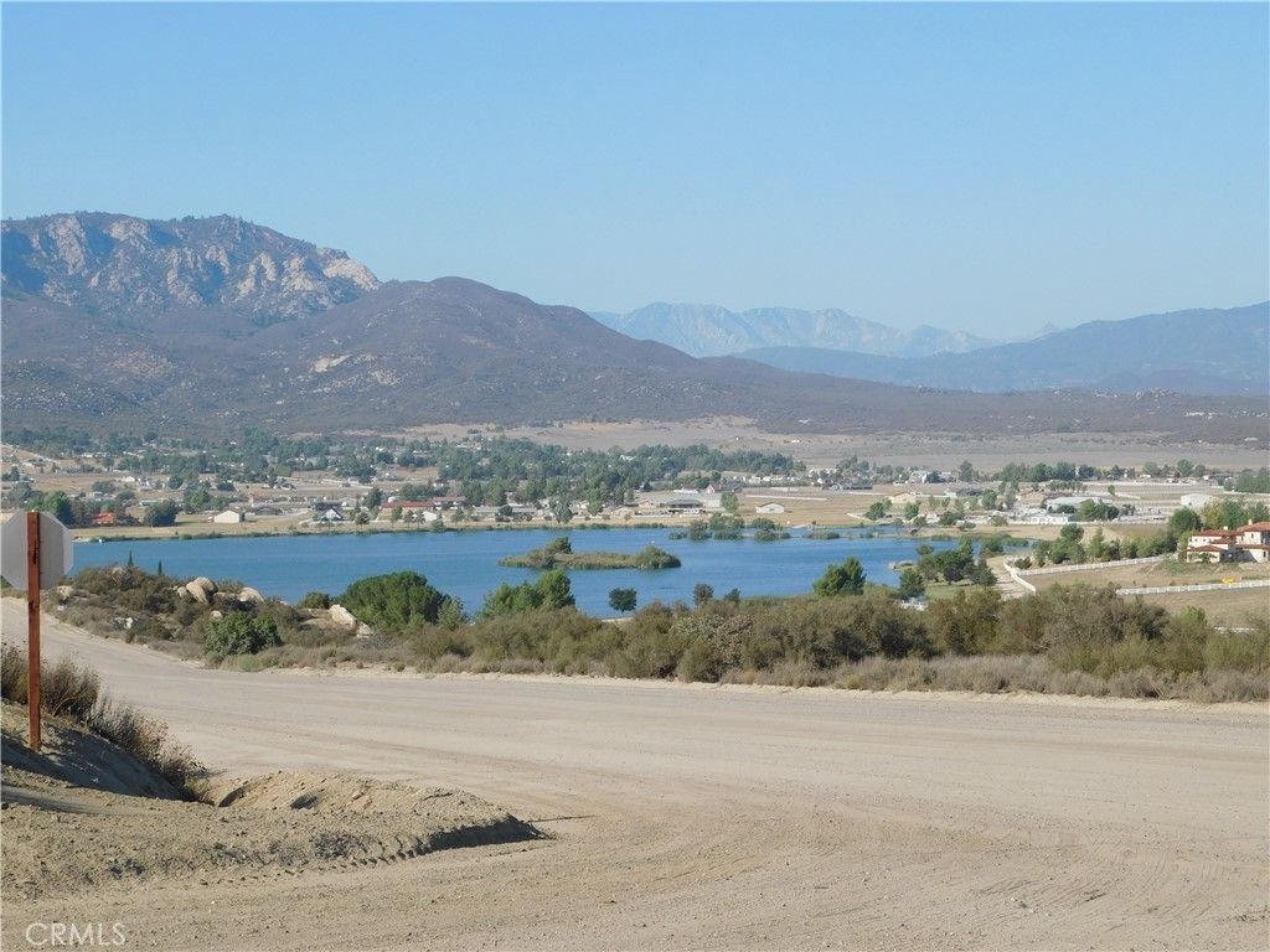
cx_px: 635
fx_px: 2605
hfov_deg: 27.4
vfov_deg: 20.7
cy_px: 476
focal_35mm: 71
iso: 125
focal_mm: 12.6
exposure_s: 1/800
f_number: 4.3
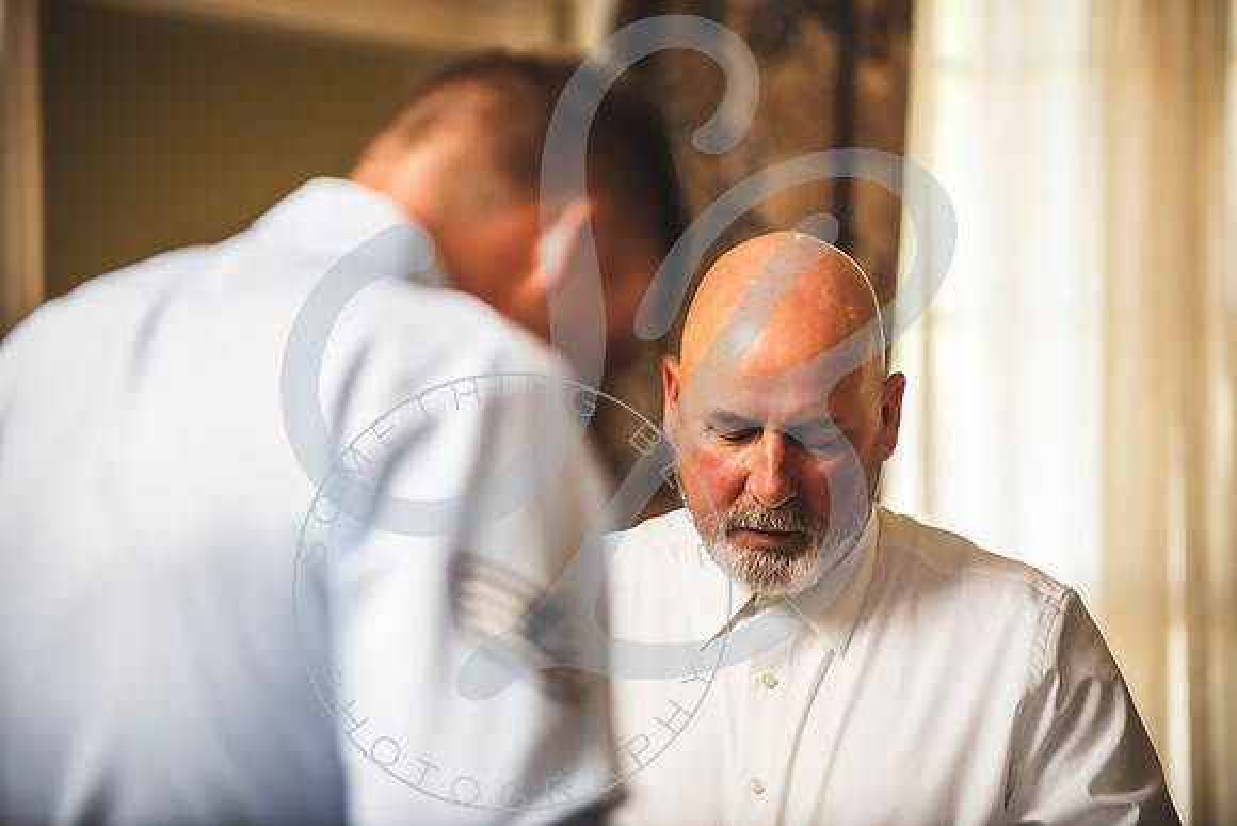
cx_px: 618
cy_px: 413
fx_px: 6874
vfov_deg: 6.9
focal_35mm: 200
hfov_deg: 10.3
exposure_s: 1/160
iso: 1000
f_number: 2.8
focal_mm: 200
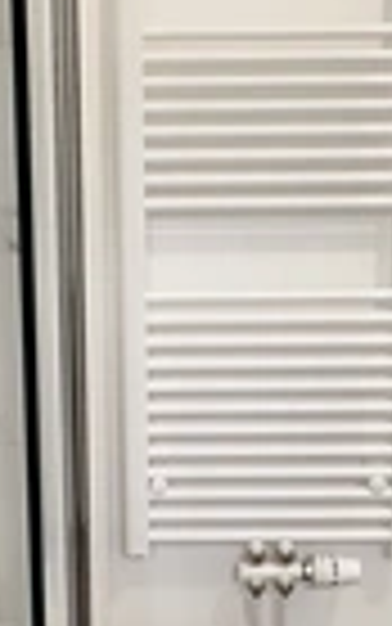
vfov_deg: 35.3
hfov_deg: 22.7
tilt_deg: -9.9
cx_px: 155
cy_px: 212
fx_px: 973
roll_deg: +0.7
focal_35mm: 57
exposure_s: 1/50
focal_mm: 2.22
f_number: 2.2
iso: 160
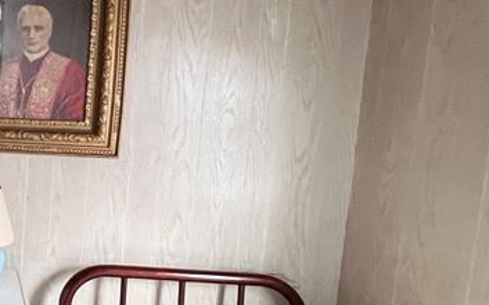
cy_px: 80
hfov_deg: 35.6
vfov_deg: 31.4
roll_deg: -1.9
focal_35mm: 40
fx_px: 533
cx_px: -129
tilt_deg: -7.2
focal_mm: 1.57
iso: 500
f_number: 1.8
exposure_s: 1/60
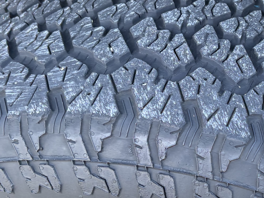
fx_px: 572
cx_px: 229
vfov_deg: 19.6
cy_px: 100
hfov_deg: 25.3
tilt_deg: -45.7
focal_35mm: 75
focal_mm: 5.96
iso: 125
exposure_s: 1/102
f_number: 1.6
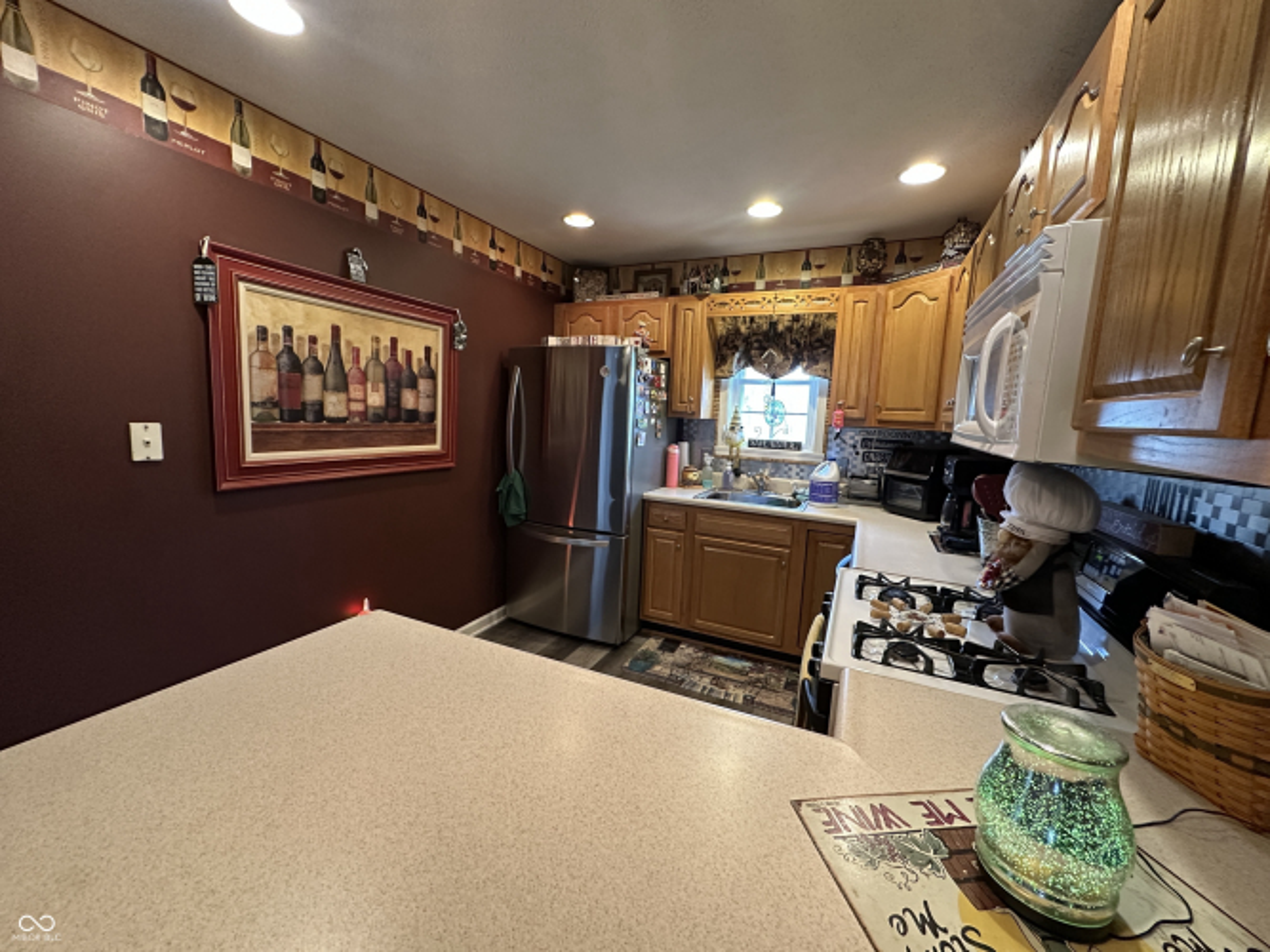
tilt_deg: -7.4
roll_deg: -3.1
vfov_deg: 85.7
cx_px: 635
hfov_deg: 102.1
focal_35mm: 14
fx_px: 514
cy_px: 476
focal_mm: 2.22
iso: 400
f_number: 2.2
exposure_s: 1/60
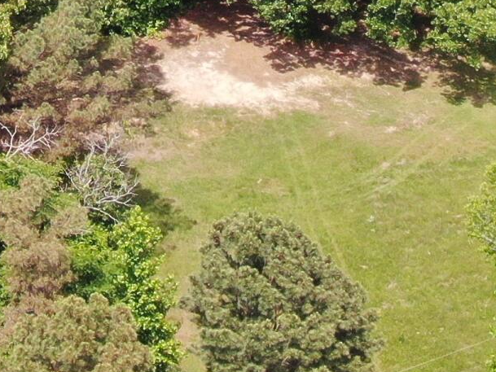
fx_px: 2752
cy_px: -422
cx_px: 54
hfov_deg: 10.2
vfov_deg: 7.4
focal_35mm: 192
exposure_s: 1/320
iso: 100
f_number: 3.4
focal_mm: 6.63
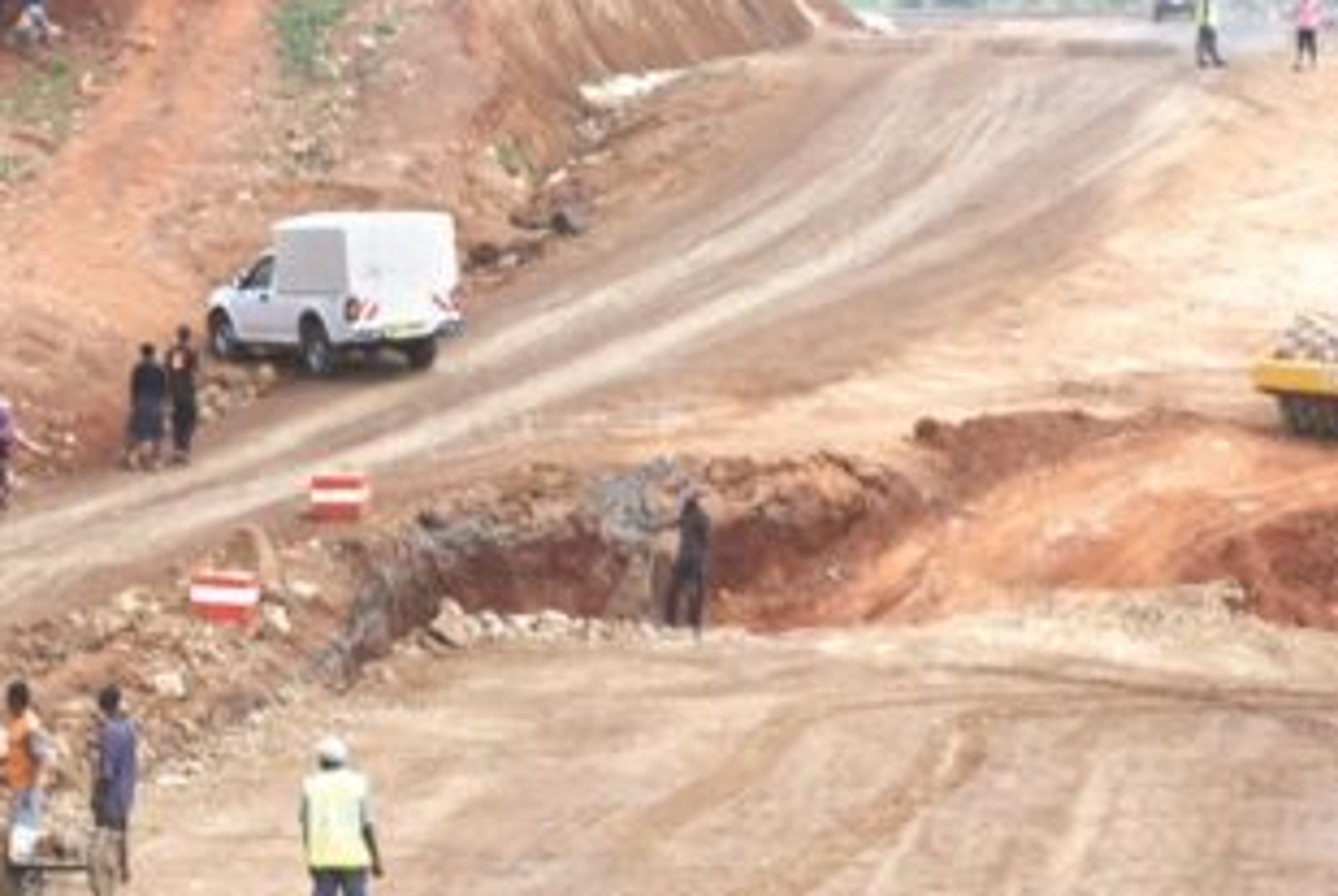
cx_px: 775
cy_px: 558
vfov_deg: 6.9
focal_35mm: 200
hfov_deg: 10.3
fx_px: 7452
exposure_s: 1/125
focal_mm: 55
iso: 100
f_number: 8
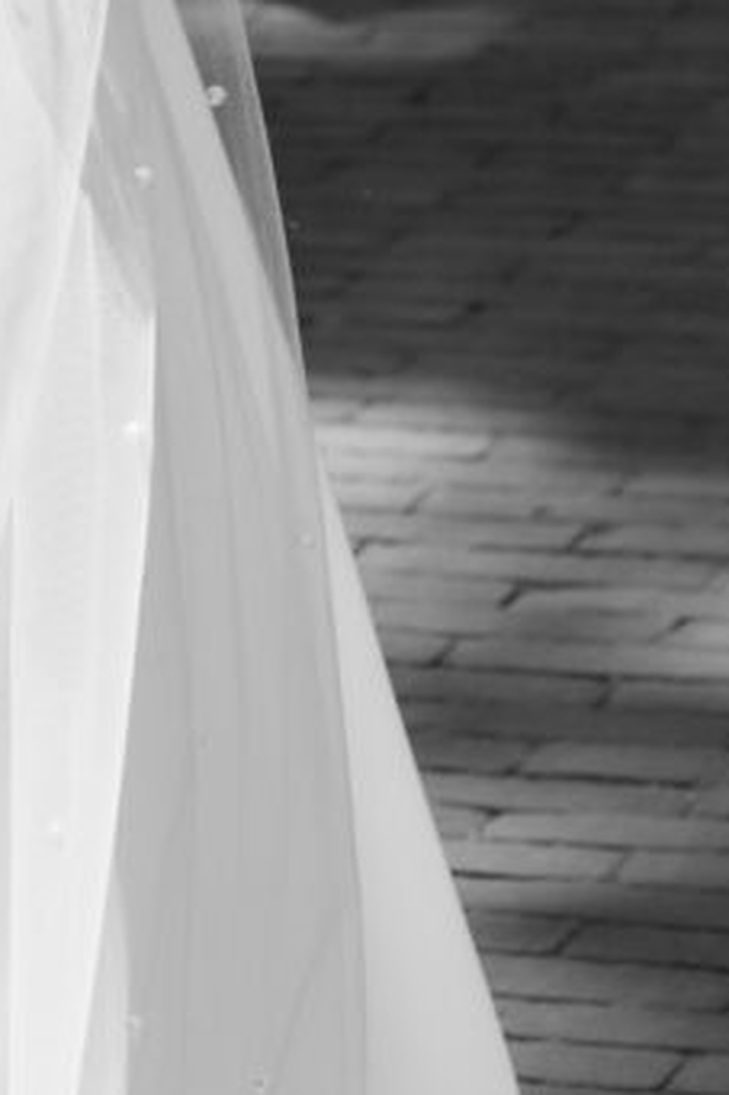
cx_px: -316
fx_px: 7996
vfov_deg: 7.7
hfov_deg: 5.2
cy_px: -658
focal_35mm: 263
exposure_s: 1/2500
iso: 200
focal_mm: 35
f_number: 3.2
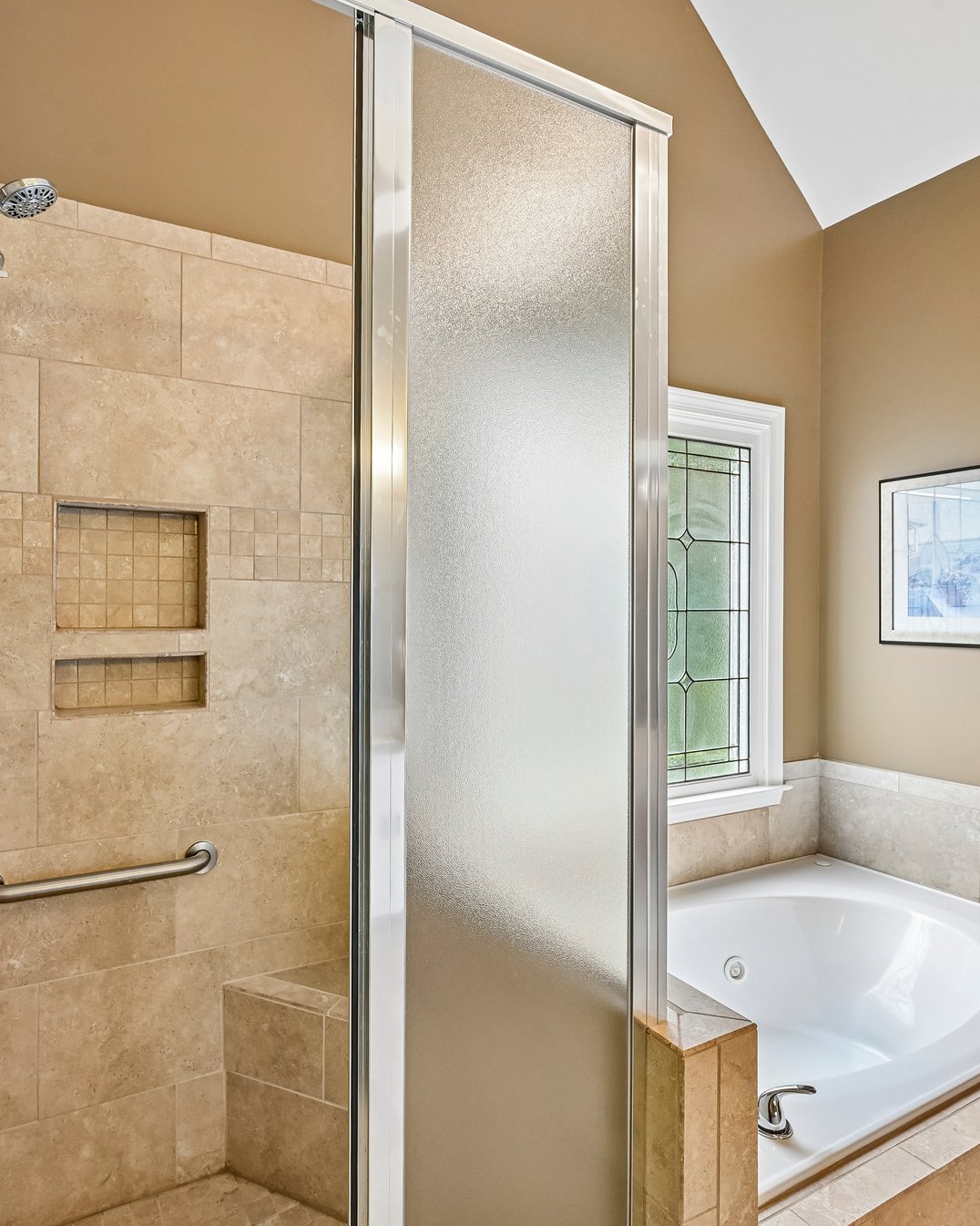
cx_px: 414
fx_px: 725
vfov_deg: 80.4
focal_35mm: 20
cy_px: 608
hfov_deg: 67.7
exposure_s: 1/15
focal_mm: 14
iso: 250
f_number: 8
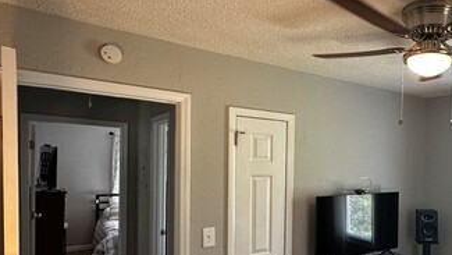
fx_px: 360
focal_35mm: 30
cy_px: 176
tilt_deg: -0.9
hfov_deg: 59.5
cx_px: 359
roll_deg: -1.8
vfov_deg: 38.4
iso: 200
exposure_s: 1/120
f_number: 2.2
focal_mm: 2.22
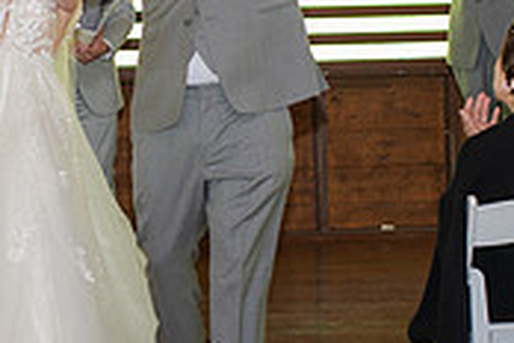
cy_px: 191
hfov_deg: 11.9
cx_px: 138
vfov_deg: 8.0
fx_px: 2456
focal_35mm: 172
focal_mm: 35
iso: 220
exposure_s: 1/200
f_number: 3.2
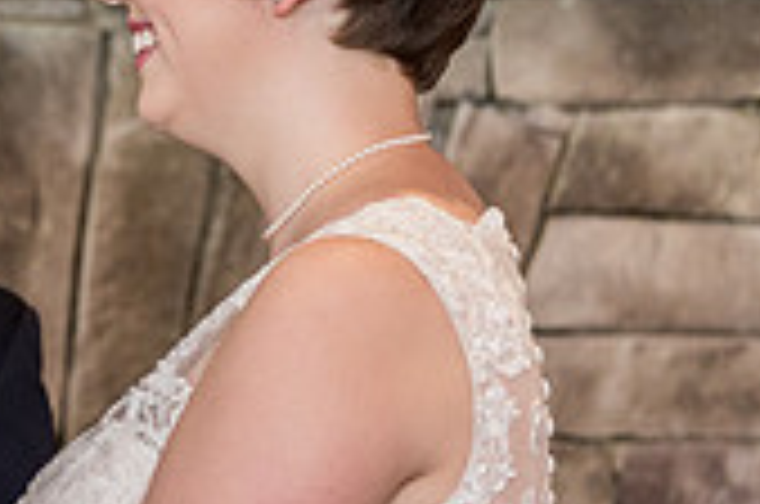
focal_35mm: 543
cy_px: 268
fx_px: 11442
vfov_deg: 2.5
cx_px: -427
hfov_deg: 3.8
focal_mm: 148
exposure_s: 1/100
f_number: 4
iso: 2000
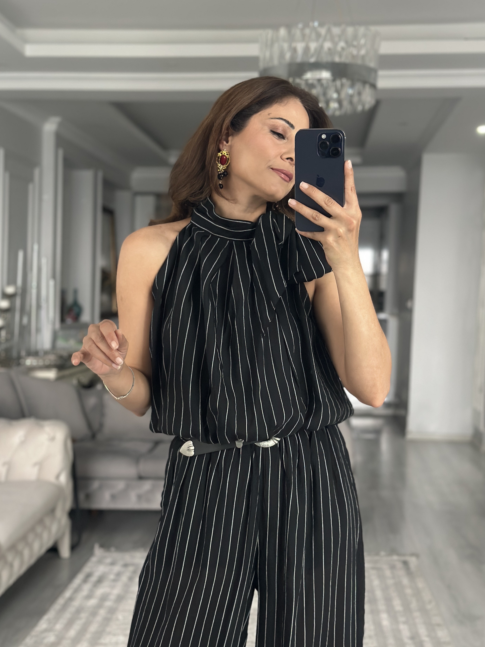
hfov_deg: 28.0
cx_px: 250
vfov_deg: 36.8
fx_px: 972
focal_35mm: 52
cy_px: 345
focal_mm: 6.86
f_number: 1.78
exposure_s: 1/60
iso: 320
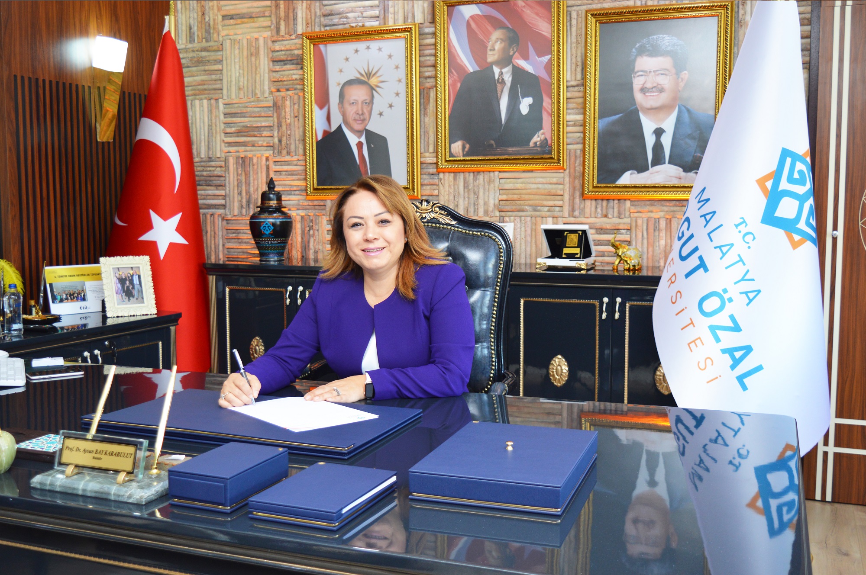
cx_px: 433
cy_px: 288
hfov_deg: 38.9
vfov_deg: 26.4
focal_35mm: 51
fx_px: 1226
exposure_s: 1/60
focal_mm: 34
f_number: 4.5
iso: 560
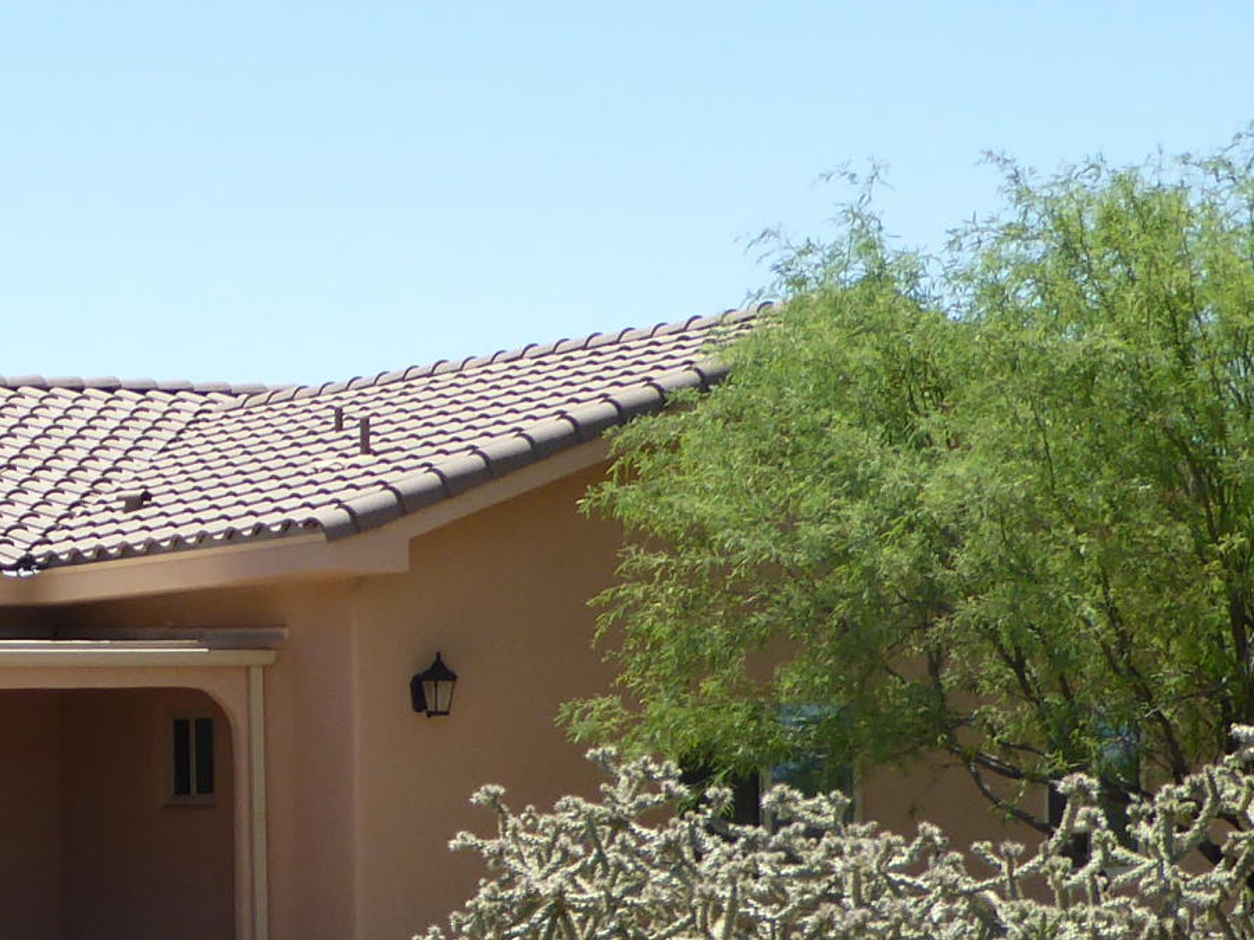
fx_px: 4093
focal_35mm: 113
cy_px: 1059
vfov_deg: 12.8
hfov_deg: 16.7
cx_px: -225
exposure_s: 1/640
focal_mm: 5.8
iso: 100
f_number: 3.6
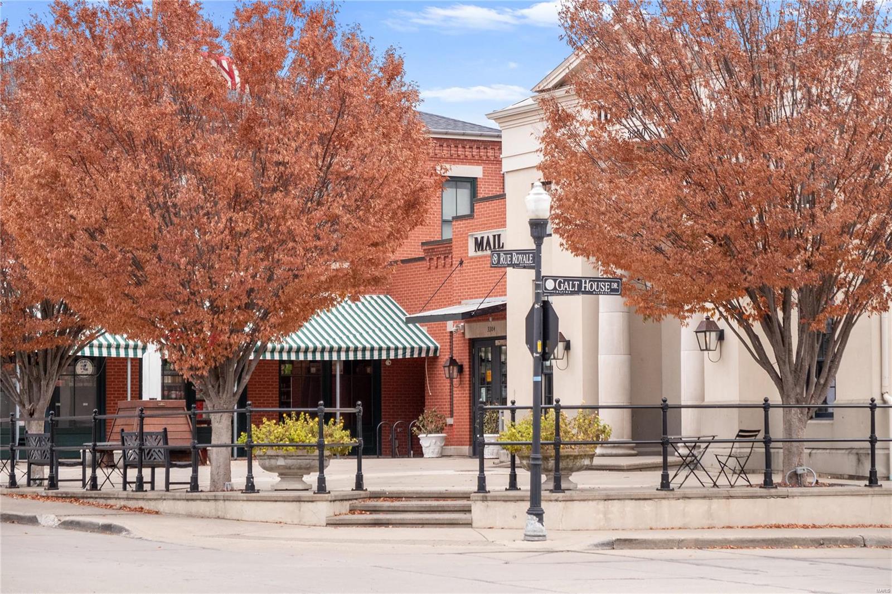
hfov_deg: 18.3
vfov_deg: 12.2
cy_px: 297
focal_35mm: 112
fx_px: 2774
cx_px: 446
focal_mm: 56
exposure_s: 1/500
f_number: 4
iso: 400
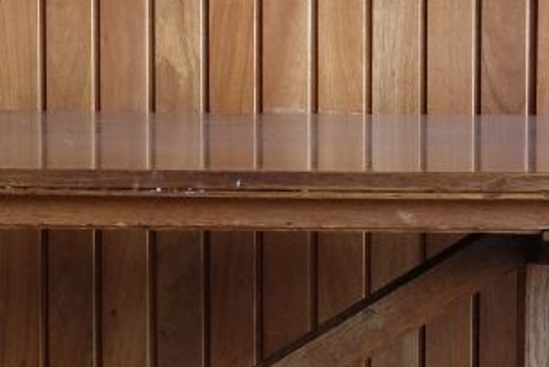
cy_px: 238
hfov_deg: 11.6
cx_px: 533
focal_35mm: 176
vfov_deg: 7.8
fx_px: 2685
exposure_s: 1/45
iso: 800
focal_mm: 24
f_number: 4
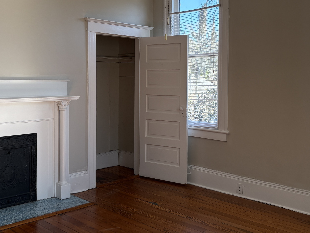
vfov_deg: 33.5
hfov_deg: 43.8
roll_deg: +0.4
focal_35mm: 43
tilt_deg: -0.9
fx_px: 385
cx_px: 164
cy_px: 91
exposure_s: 1/264
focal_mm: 5.96
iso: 64
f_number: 1.6
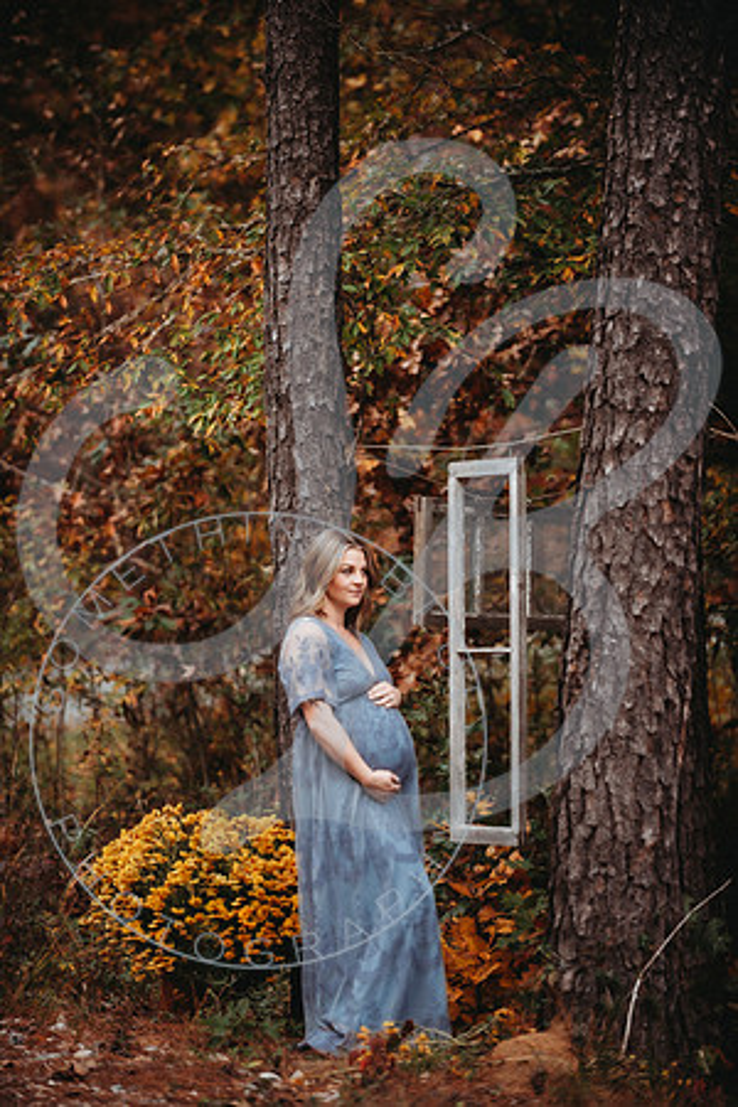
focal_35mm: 150
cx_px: 369
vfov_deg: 13.7
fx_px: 4612
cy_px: 554
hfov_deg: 9.1
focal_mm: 150
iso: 100
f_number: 2.8
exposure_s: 1/160
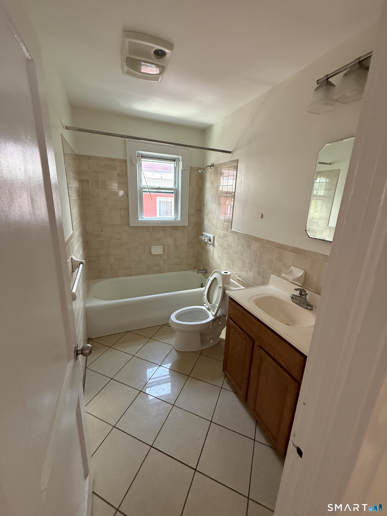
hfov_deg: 85.7
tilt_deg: -12.8
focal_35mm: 14
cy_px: 258
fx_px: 209
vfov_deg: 102.1
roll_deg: -3.9
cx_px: 194
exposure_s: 1/60
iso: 400
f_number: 2.2
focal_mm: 2.22
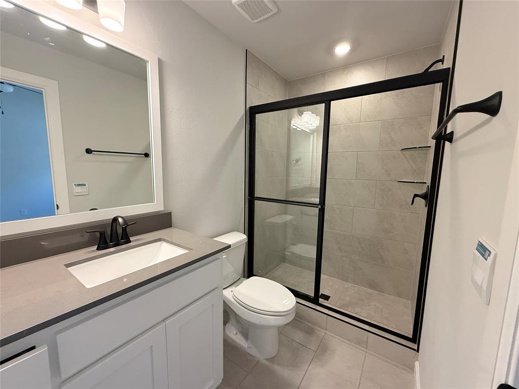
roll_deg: -1.6
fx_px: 210
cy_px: 194
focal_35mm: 14
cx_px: 260
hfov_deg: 102.1
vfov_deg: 85.7
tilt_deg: -7.3
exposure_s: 1/120
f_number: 2.2
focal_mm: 2.22
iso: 250
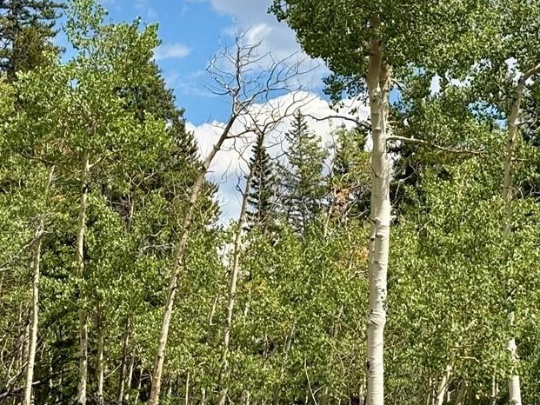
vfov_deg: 11.1
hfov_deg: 14.7
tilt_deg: +5.5
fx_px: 2091
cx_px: 246
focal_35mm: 134
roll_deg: +2.7
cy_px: 193
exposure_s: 1/3636
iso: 32
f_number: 1.6
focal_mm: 5.96
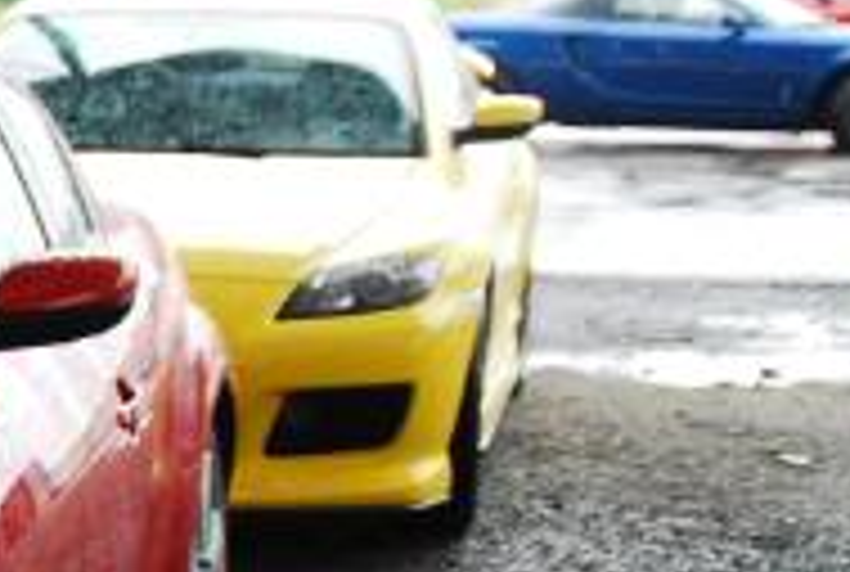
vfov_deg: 9.7
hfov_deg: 13.4
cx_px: -531
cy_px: 531
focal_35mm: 142
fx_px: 3361
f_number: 5.6
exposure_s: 1/125
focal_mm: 28
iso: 1000
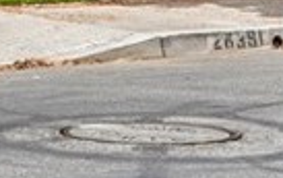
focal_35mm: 274
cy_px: -323
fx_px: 2116
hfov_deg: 7.2
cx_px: -415
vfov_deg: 4.6
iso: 125
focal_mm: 36
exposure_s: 1/400
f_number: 8
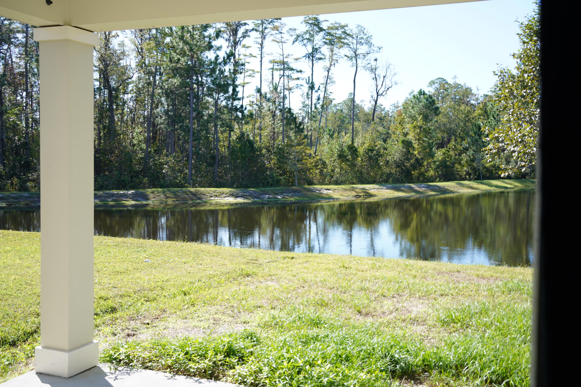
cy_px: 194
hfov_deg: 54.4
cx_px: 290
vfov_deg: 37.9
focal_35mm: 35
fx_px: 565
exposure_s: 1/60
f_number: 9
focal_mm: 35
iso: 100
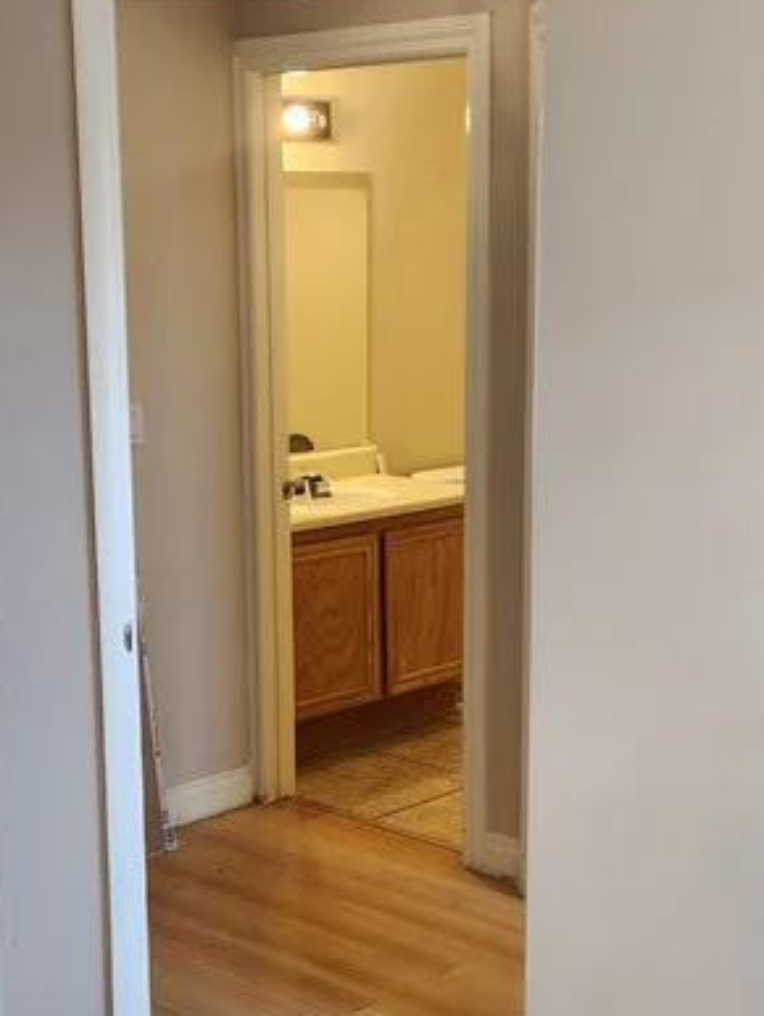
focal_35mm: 61
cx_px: 361
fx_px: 1793
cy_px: 642
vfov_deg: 31.5
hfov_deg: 24.0
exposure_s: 1/120
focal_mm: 5.4
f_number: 1.8
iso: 160
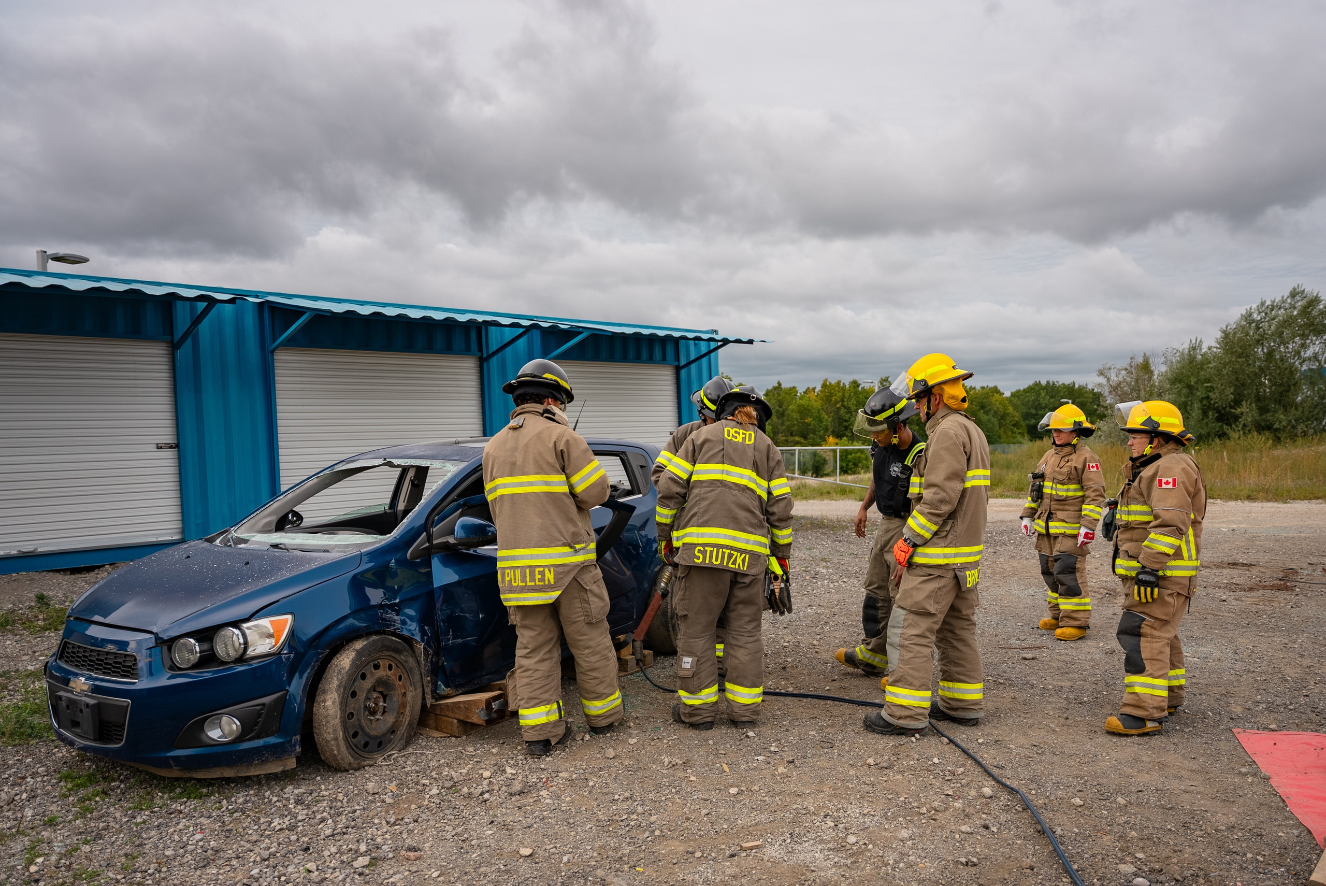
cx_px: 713
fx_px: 960
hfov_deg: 69.2
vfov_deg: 49.5
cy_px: 470
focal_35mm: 26
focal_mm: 24
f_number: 2.8
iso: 100
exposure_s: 1/1250
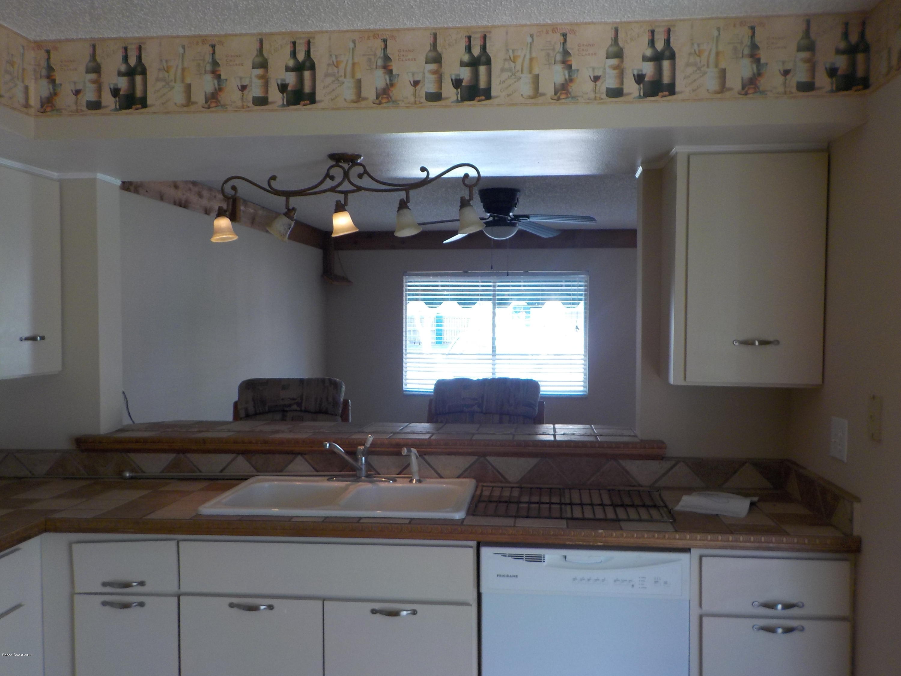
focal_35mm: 30
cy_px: 338
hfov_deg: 60.0
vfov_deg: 46.8
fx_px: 781
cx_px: 450
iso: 125
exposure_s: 1/50
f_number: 3.3
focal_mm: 4.1
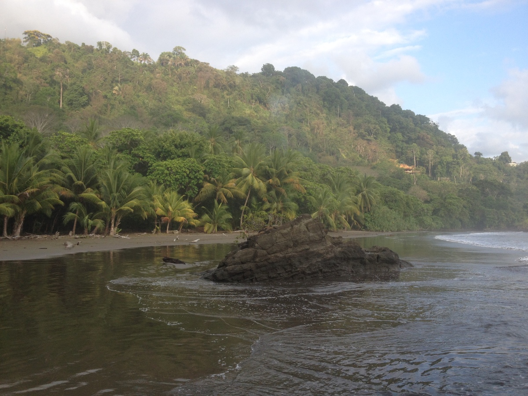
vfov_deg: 40.7
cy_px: 198
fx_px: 534
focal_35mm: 35
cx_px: 264
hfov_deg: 52.6
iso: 50
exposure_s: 1/593
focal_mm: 4.28
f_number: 2.4
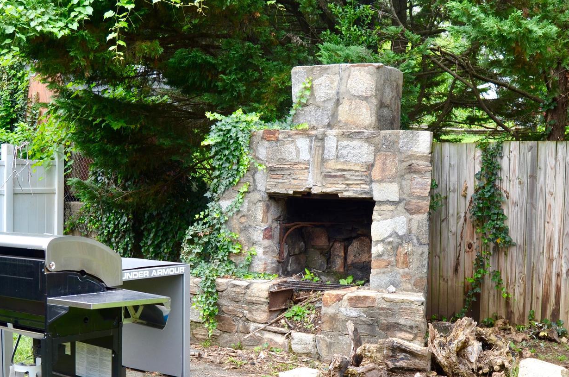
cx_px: 287
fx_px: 789
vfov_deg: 26.7
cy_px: 261
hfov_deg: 39.7
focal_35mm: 50
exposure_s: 1/125
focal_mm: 20
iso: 200
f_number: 5.6
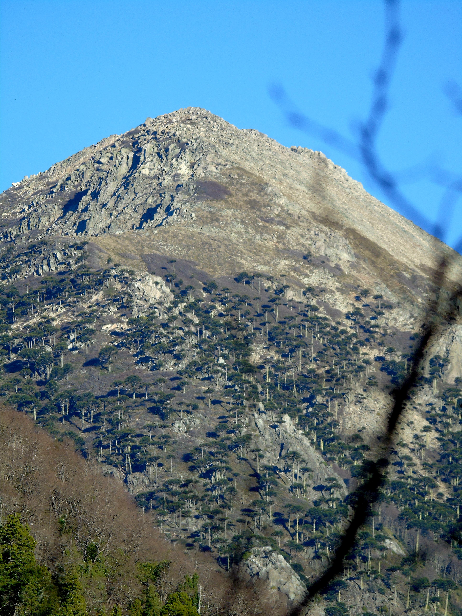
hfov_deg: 3.6
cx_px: 231
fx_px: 7421
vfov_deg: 4.8
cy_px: 308
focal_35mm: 417
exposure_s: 1/200
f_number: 5.3
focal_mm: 74
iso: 80
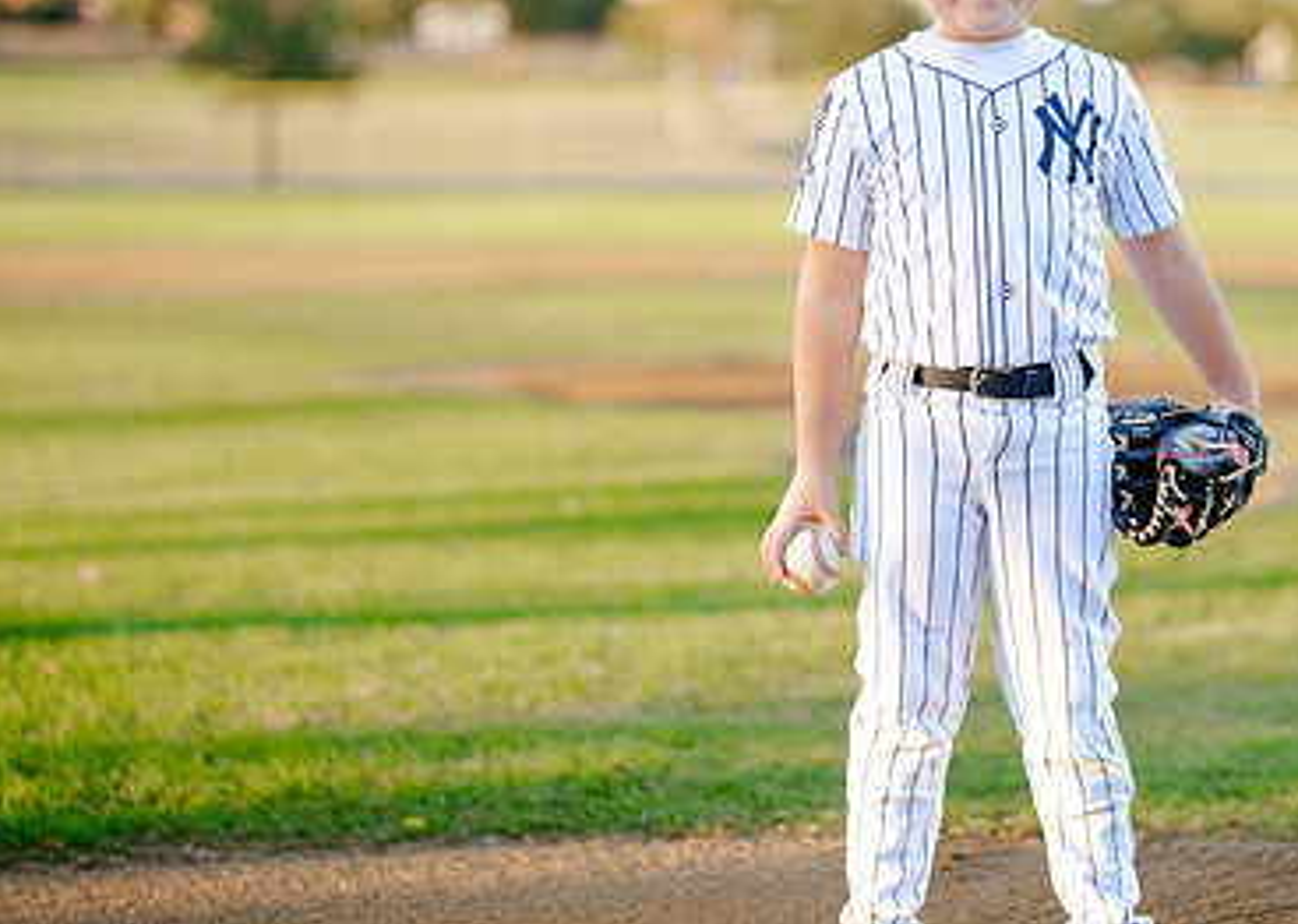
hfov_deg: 19.0
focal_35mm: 105
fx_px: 3866
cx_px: 931
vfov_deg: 13.6
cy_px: 323
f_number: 1.2
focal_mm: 50
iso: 250
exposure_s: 1/1600
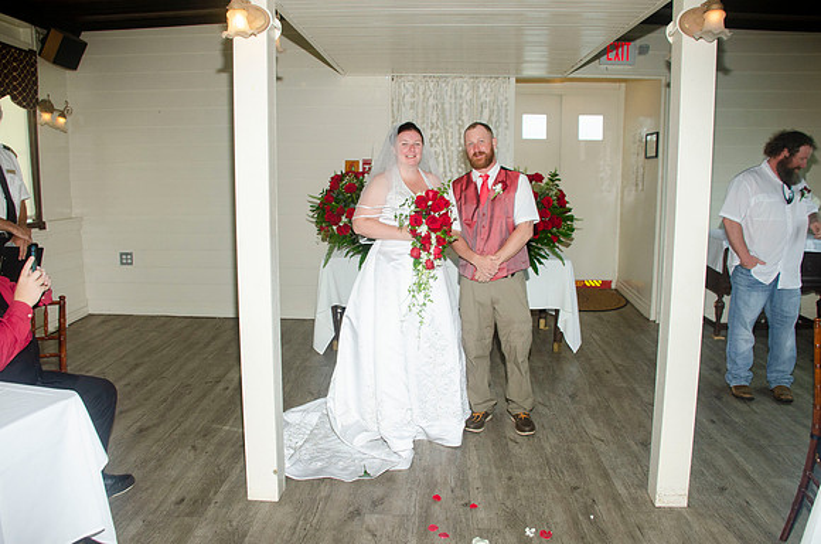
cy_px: 272
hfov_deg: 67.5
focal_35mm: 27
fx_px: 614
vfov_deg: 47.7
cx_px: 410
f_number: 5.6
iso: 400
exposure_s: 1/250
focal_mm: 18
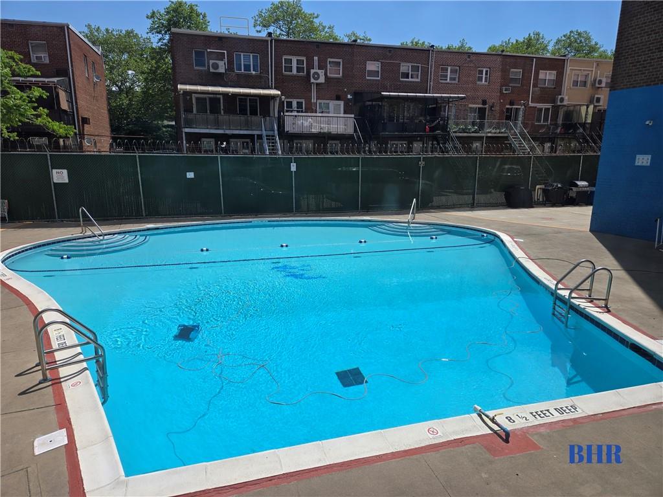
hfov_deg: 73.9
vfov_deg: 58.9
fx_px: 441
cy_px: 248
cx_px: 332
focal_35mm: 23
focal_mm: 5.4
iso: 25
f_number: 1.8
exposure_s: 1/2628
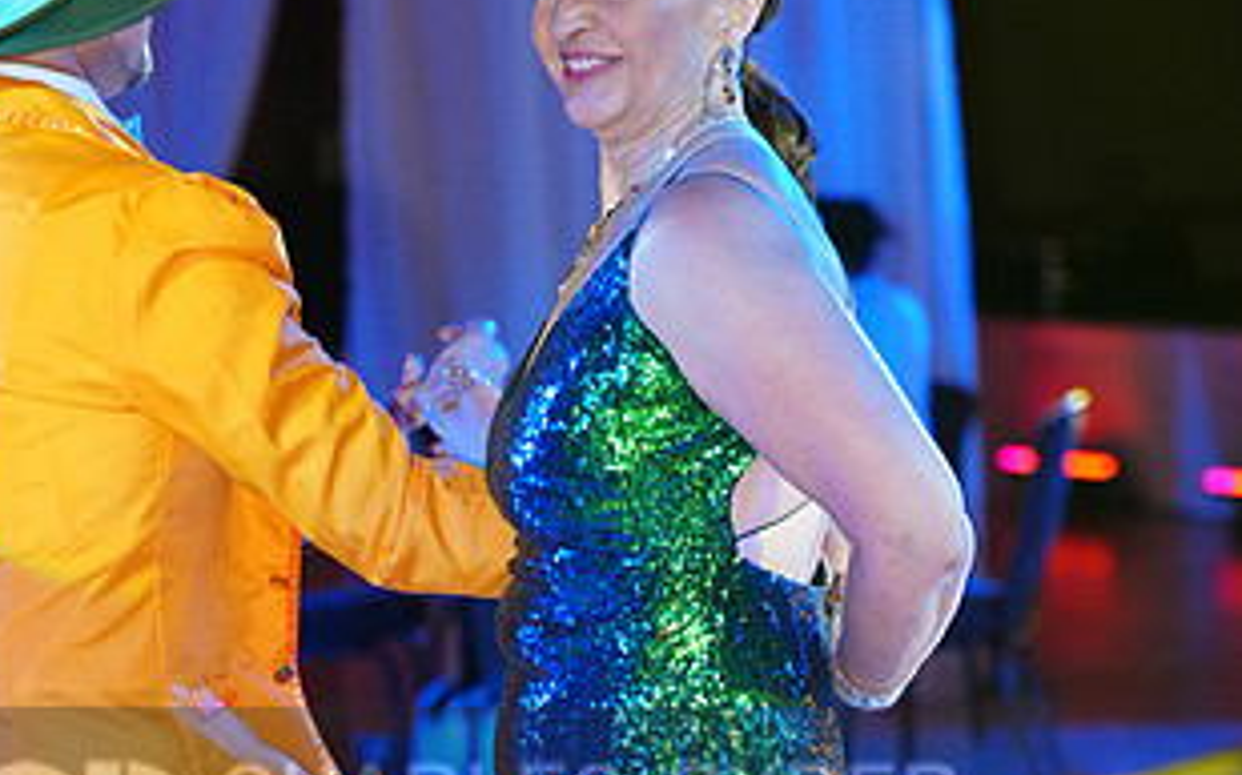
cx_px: 468
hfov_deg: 15.6
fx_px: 4535
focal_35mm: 134
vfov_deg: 9.7
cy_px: 843
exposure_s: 1/200
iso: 2000
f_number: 2.8
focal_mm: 70
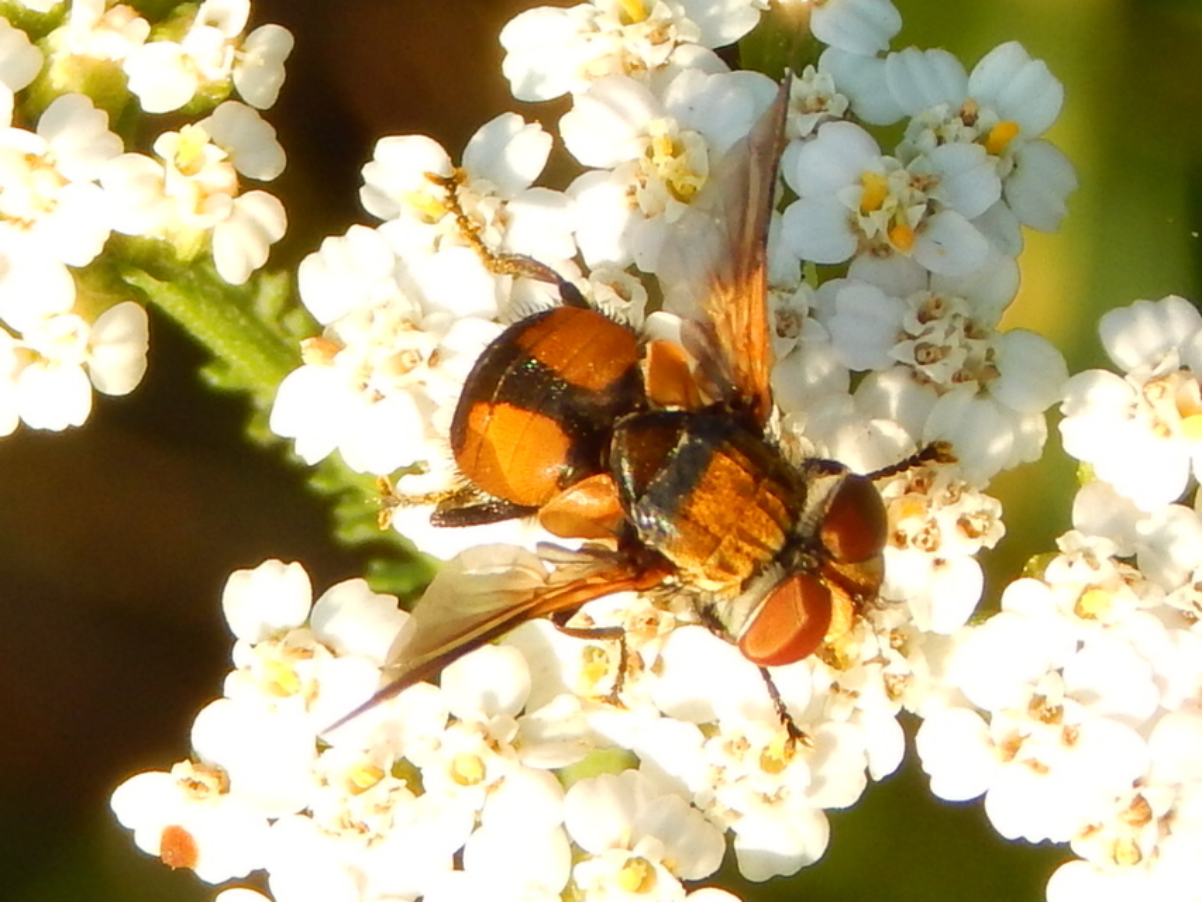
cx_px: 601
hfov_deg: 12.3
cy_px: 451
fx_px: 5557
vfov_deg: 9.3
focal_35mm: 160
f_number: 5.1
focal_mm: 28.7
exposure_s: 1/200
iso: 125
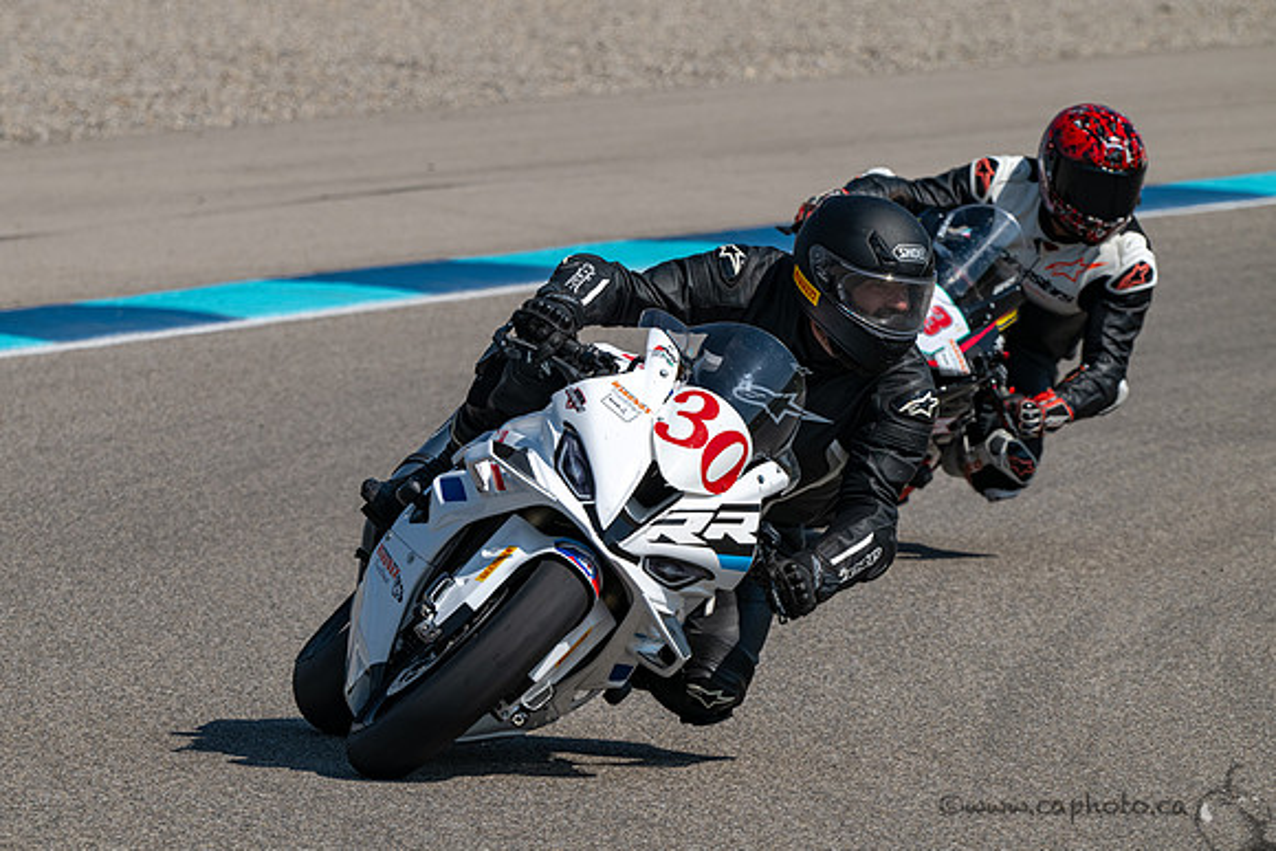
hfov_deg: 4.6
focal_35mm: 448
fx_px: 15881
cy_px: 426
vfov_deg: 3.1
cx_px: 482
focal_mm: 360
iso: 320
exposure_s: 1/1250
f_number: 11
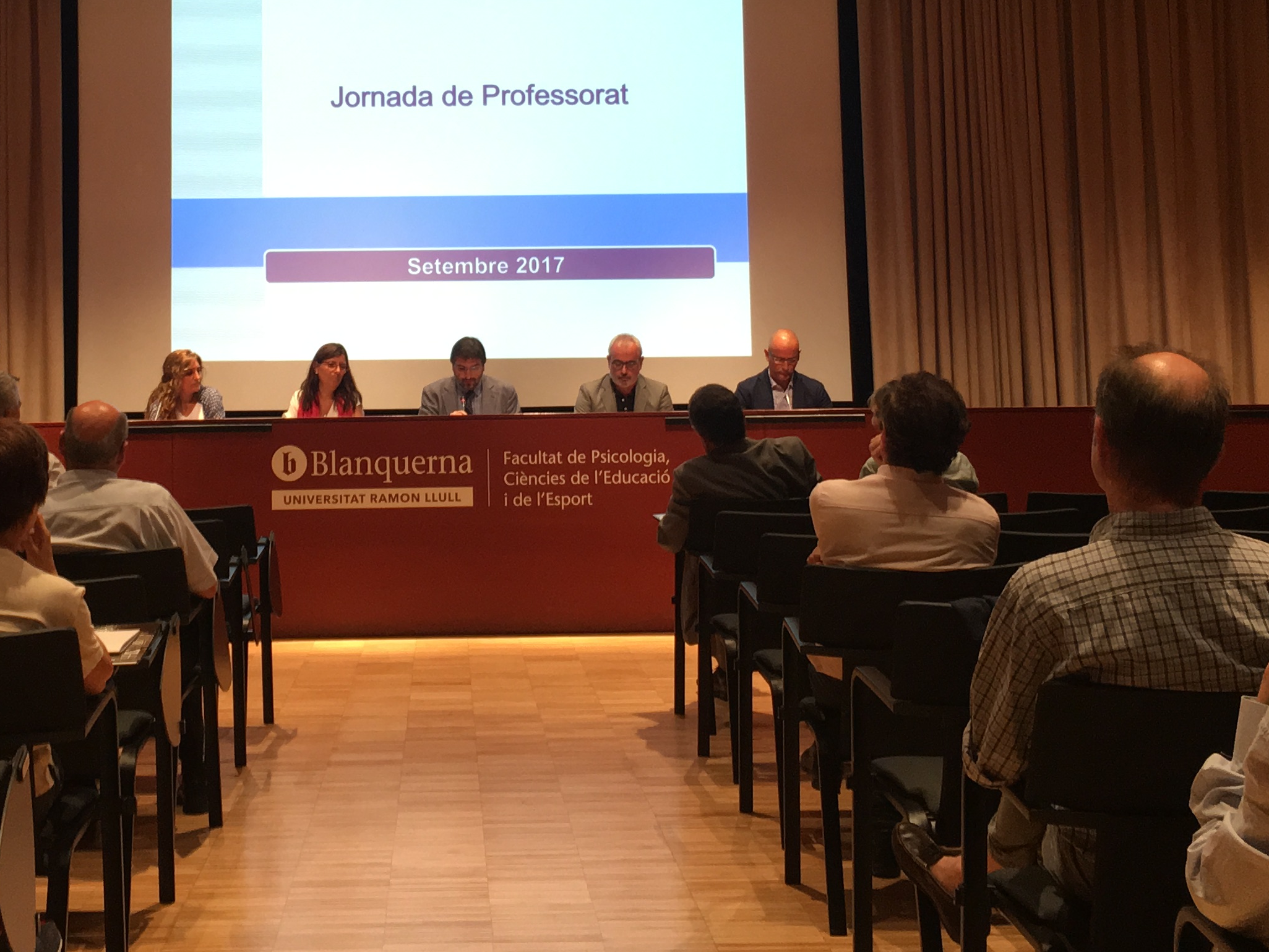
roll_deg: +2.2
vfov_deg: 25.3
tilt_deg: +4.9
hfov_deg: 33.5
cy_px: 200
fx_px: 2090
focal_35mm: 57
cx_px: 448
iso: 64
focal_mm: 4.15
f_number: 2.2
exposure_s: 1/33
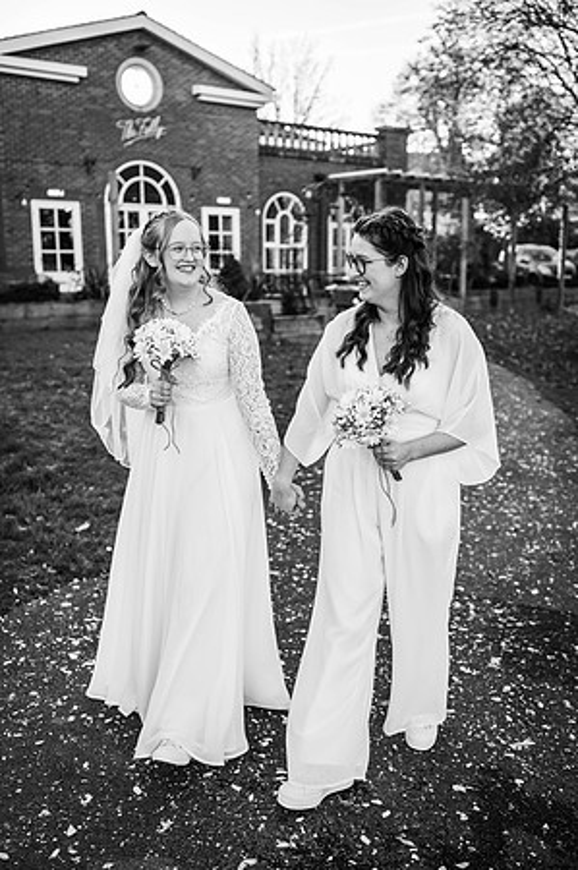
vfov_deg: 54.5
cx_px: 289
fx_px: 845
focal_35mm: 35
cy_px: 435
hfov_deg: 37.8
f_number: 2.5
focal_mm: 35
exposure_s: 1/1000
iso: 100
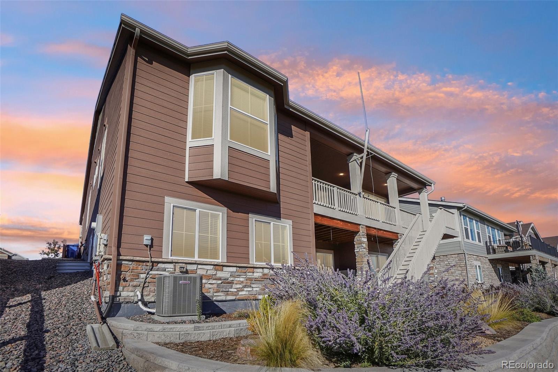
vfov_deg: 77.3
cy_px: 186
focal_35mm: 15
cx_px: 279
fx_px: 232
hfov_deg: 100.4
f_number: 8
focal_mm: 10
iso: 100
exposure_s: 1/400
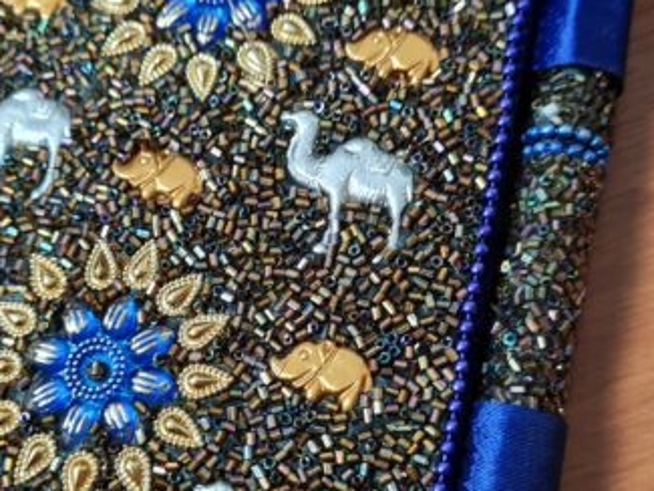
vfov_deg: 26.1
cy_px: 265
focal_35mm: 56
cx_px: 270
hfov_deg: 34.3
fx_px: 1058
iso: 250
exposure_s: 1/40
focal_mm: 5.4
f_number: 1.8
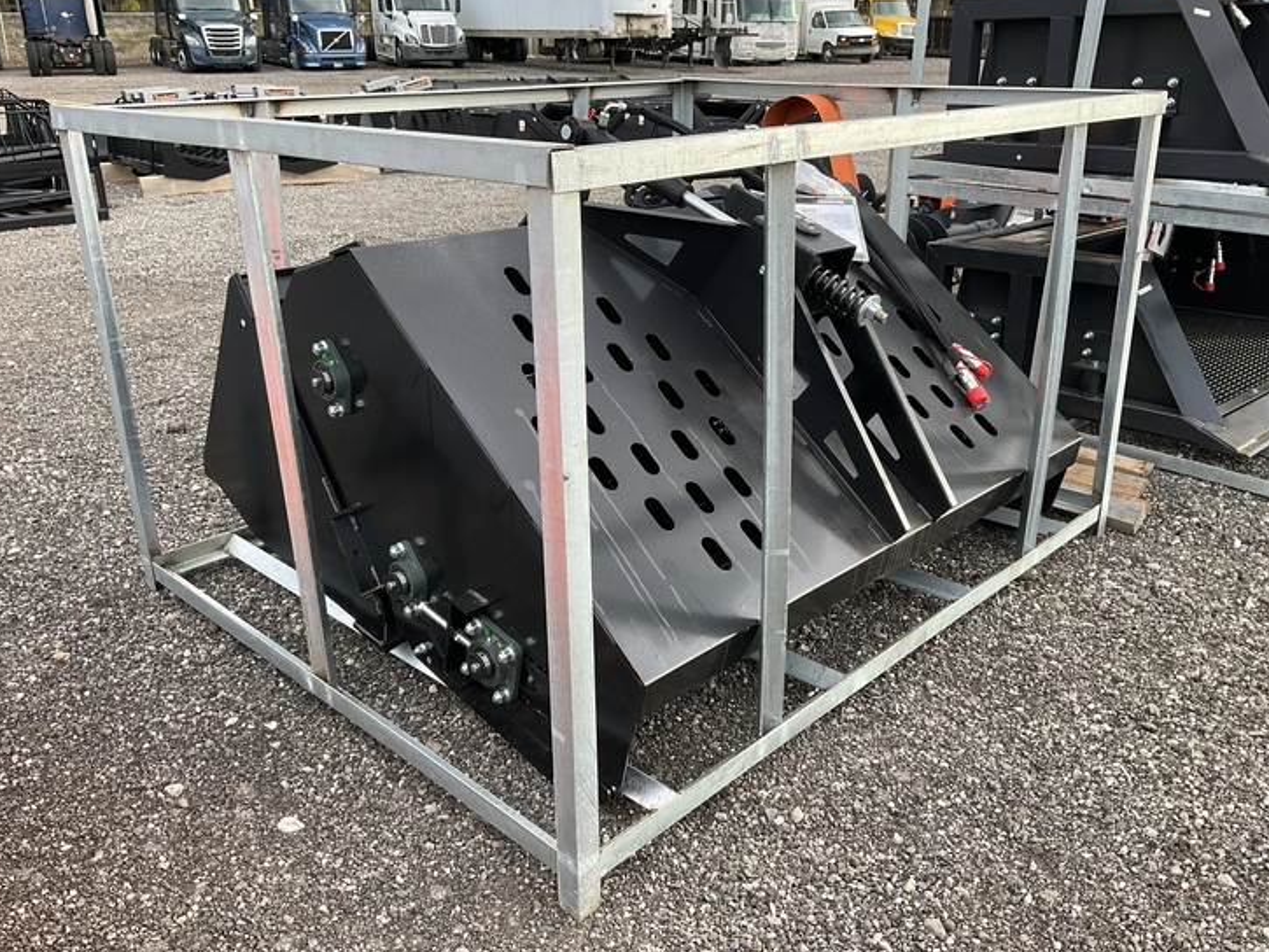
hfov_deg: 60.0
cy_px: 475
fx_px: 1100
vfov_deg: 46.8
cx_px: 628
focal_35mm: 30
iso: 20
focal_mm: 3
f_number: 1.8
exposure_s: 1/147
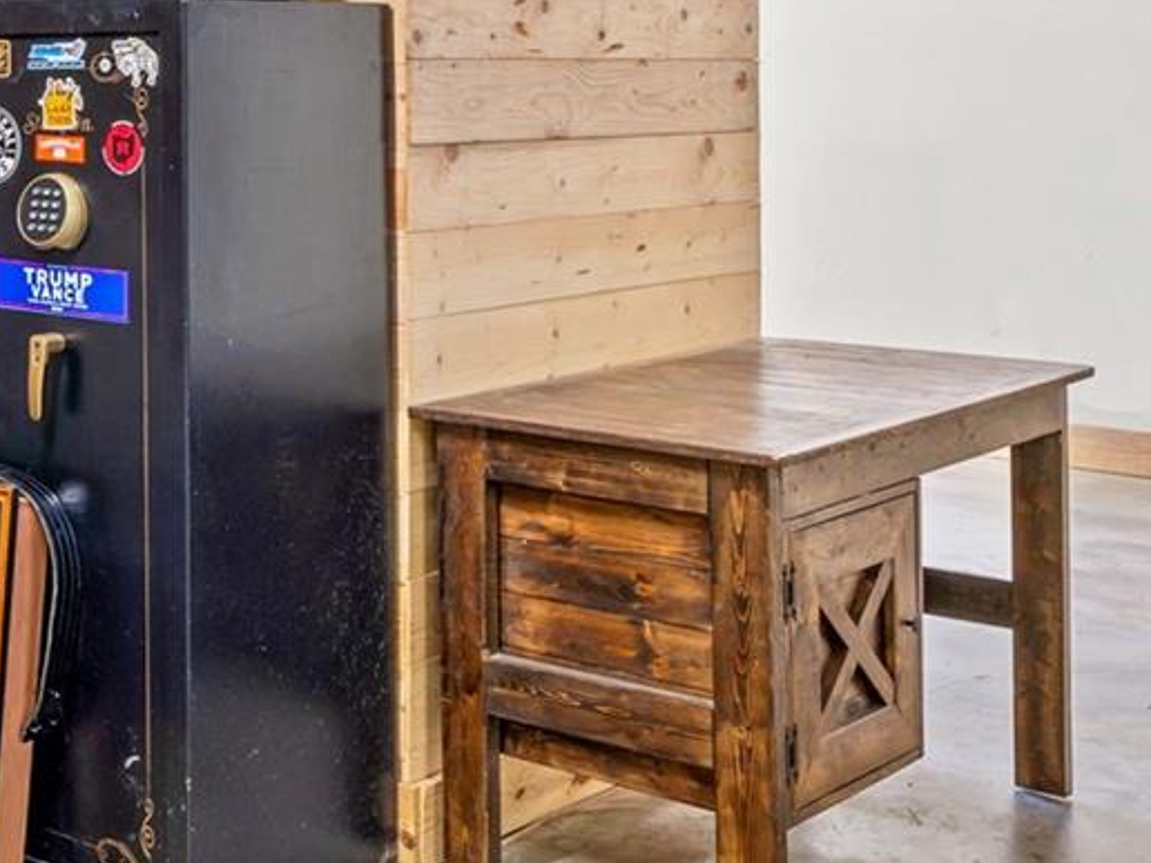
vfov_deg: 23.3
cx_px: -170
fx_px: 2028
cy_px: 71
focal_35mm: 61
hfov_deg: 28.3
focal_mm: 16
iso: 100
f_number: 8
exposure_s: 1.6
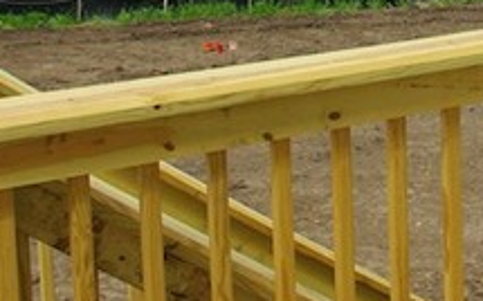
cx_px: 452
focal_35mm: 82
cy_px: -145
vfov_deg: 14.8
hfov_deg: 24.4
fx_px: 1079
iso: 100
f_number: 8
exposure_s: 1/125
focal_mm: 18
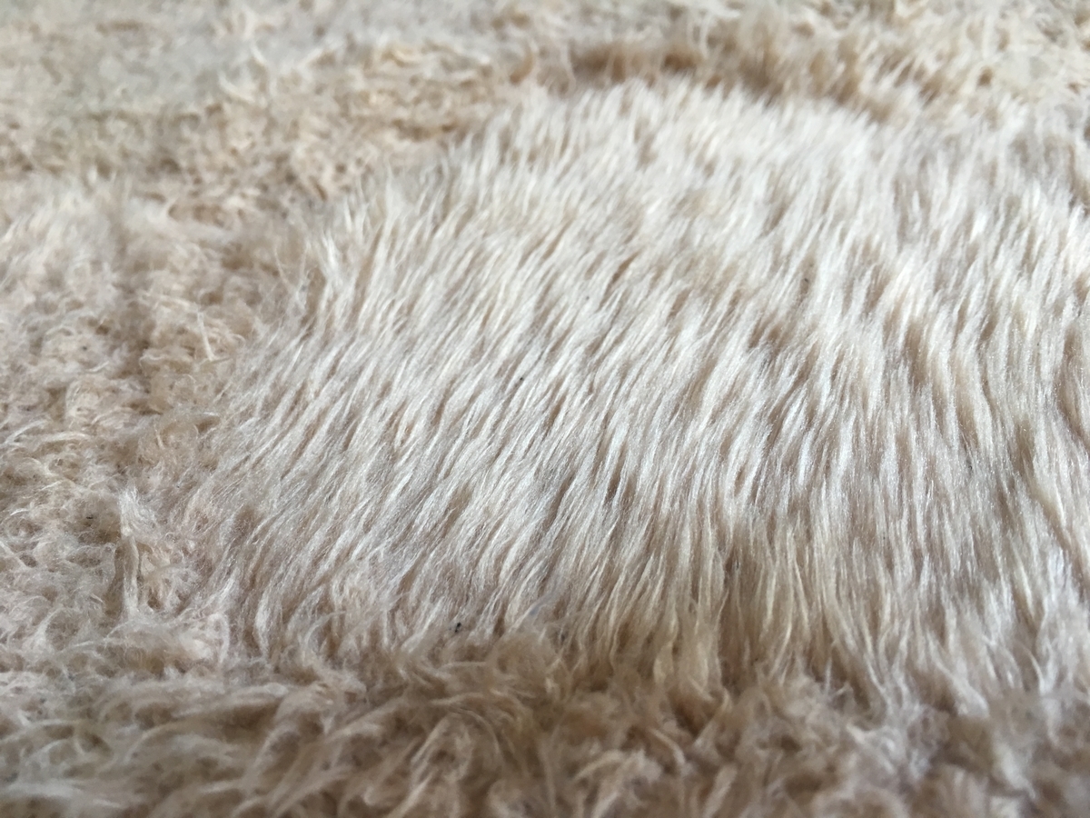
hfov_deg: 61.7
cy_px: 409
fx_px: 913
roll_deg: +6.8
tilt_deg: -41.7
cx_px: 545
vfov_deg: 48.2
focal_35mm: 29
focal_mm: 4.15
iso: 40
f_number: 2.2
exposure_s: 1/15
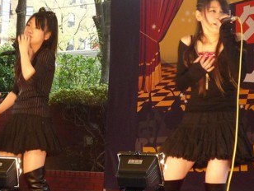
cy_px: 86
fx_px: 794
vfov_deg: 13.7
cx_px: 100
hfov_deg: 18.2
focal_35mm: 108
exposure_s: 1/30
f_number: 4.1
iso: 200
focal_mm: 7.3
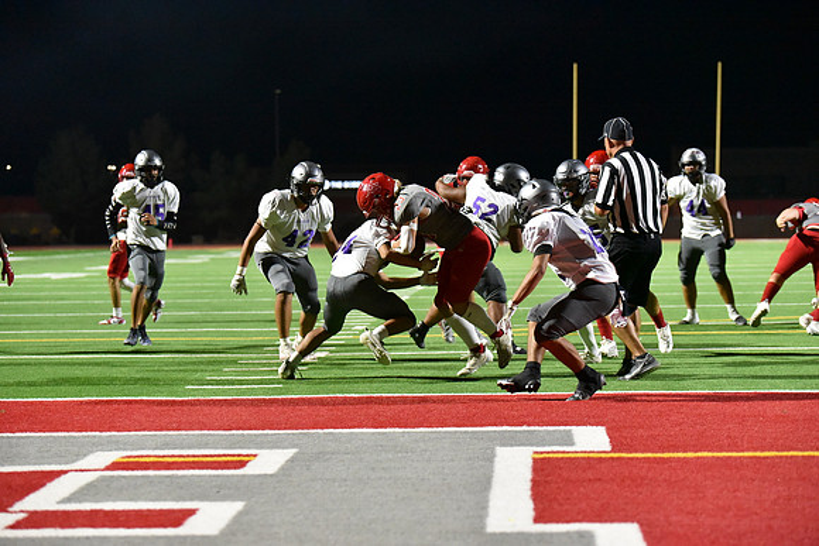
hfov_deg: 20.8
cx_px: 410
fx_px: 2230
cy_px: 273
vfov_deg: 14.0
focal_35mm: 98
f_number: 2.8
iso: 12800
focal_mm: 98
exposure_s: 1/1000
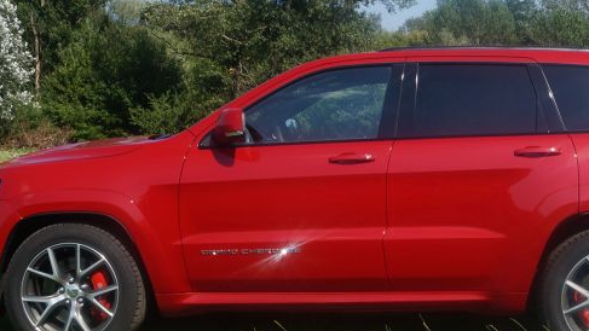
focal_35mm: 66
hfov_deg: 31.8
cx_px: 364
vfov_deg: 18.3
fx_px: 1031
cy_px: 189
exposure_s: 1/125
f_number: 13
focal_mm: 20
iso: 100
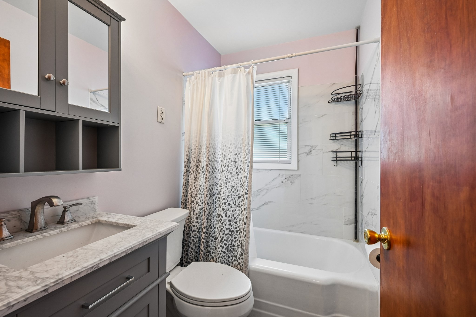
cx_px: 238
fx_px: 212
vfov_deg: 73.7
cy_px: 158
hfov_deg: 96.7
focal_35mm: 16
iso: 800
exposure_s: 1/60
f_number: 8
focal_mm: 16
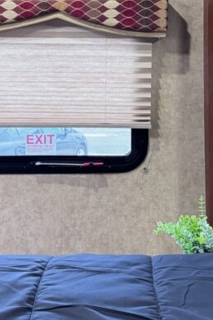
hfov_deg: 27.5
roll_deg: -1.7
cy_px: 86
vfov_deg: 39.4
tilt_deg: -0.3
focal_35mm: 49
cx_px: 92
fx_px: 434
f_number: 1.78
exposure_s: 1/60
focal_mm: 6.76
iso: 800
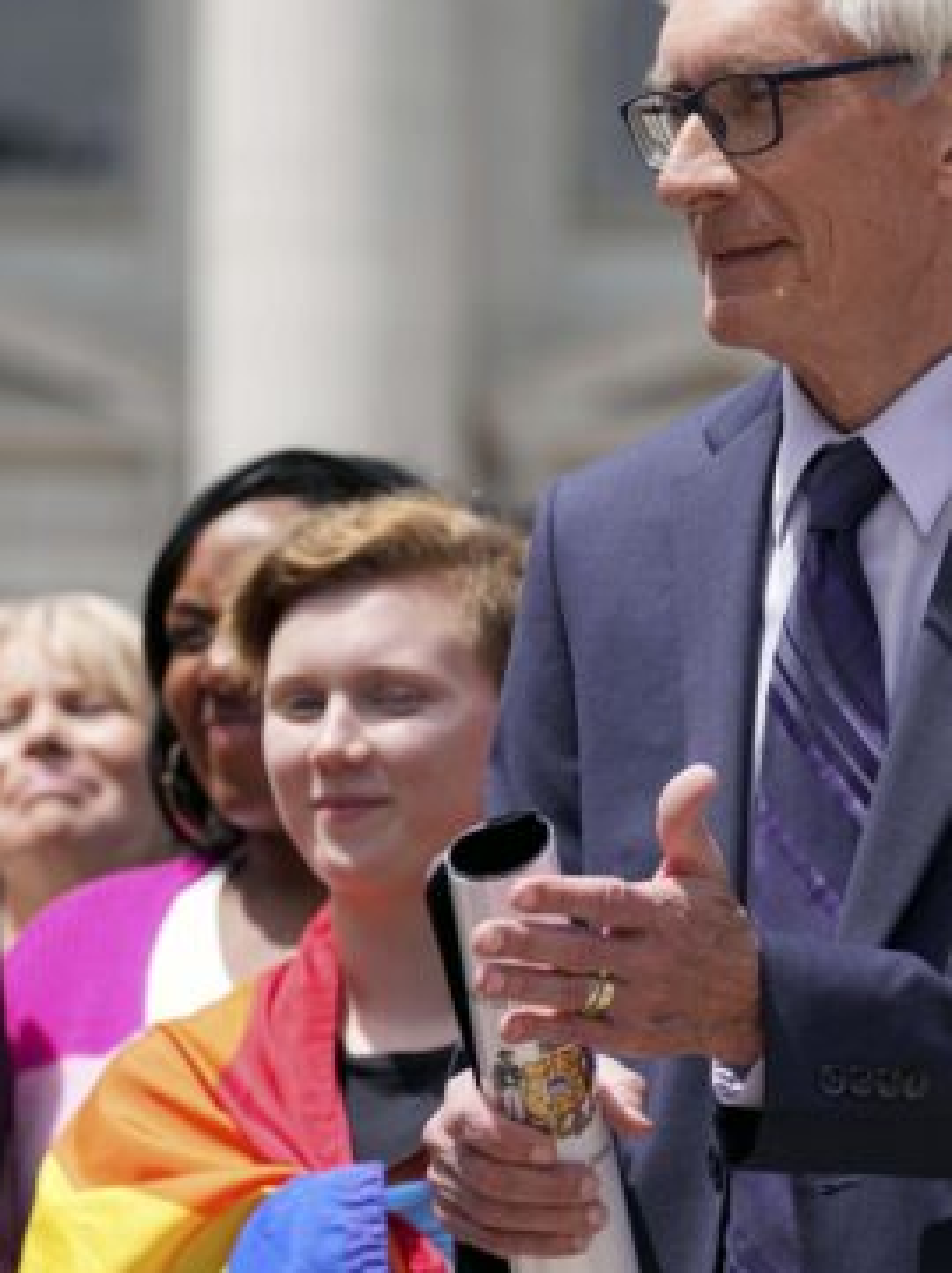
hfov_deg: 5.0
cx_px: 1065
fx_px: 10910
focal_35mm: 297
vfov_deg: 6.7
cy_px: 633
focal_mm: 174
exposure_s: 1/1250
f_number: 5.6
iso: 400
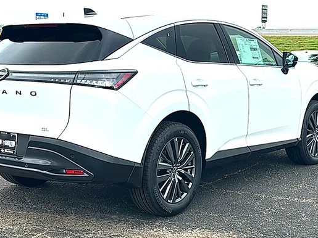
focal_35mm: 53
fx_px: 487
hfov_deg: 36.2
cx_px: 151
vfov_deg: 27.5
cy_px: 103
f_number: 1.78
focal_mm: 6.86
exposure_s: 1/2538
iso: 80
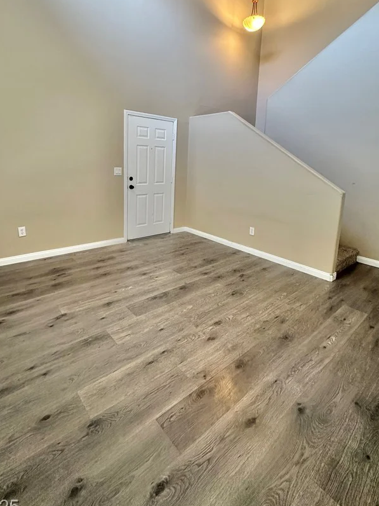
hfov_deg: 71.5
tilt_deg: -8.4
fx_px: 263
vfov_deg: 86.5
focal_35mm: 18
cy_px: 200
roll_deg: -2.9
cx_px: 177
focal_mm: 2.22
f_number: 2.2
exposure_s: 1/60
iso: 200
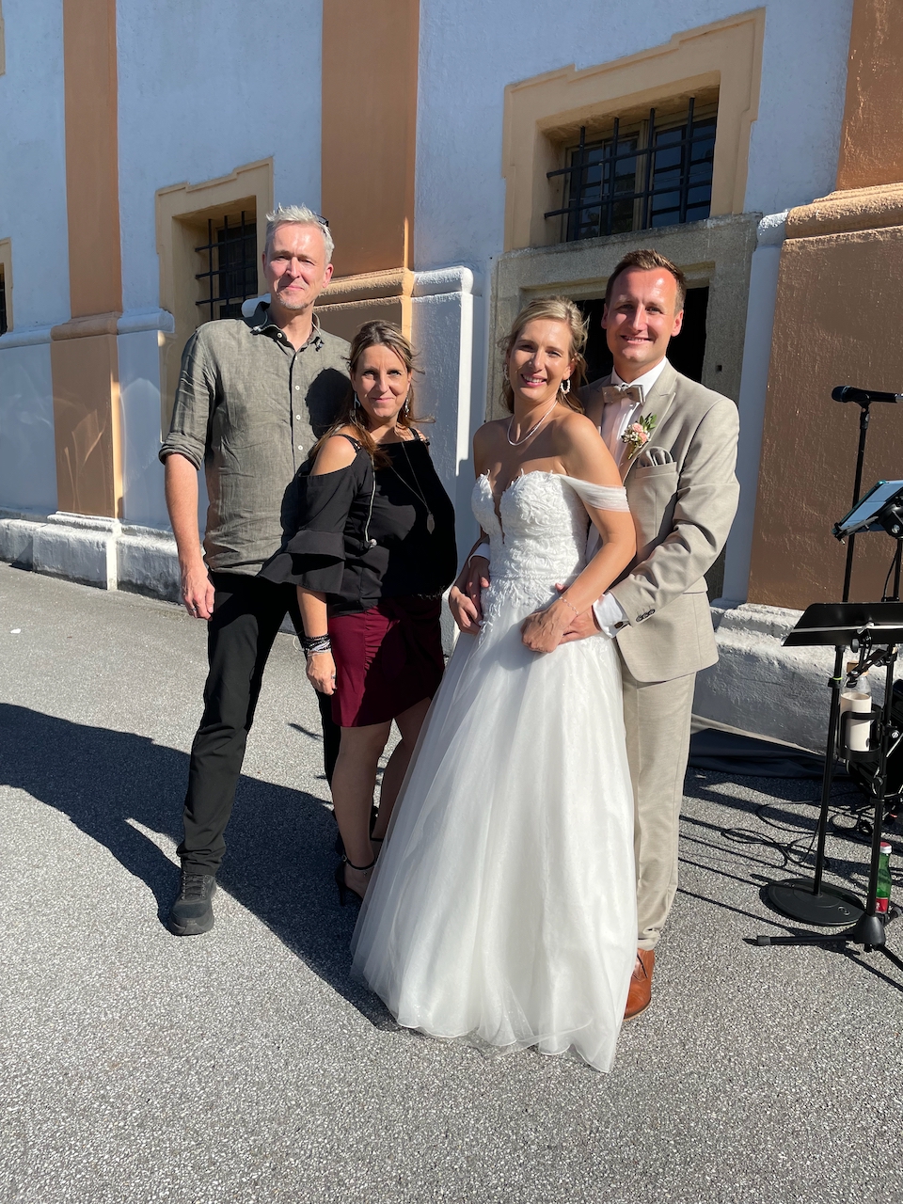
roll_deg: -1.1
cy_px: 602
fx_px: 904
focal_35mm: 26
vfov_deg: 67.3
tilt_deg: -8.0
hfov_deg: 53.1
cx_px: 452
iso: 32
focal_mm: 4.2
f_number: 1.6
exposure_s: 1/3401
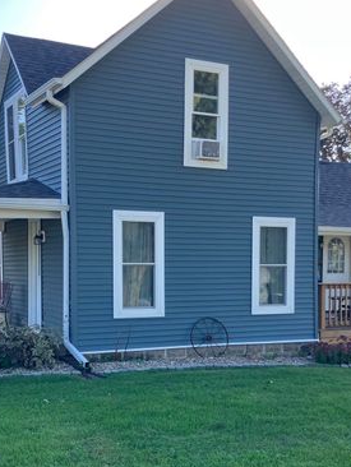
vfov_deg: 36.9
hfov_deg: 28.6
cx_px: 177
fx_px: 689
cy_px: 323
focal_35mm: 51
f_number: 1.8
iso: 32
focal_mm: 3.99
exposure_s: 1/316
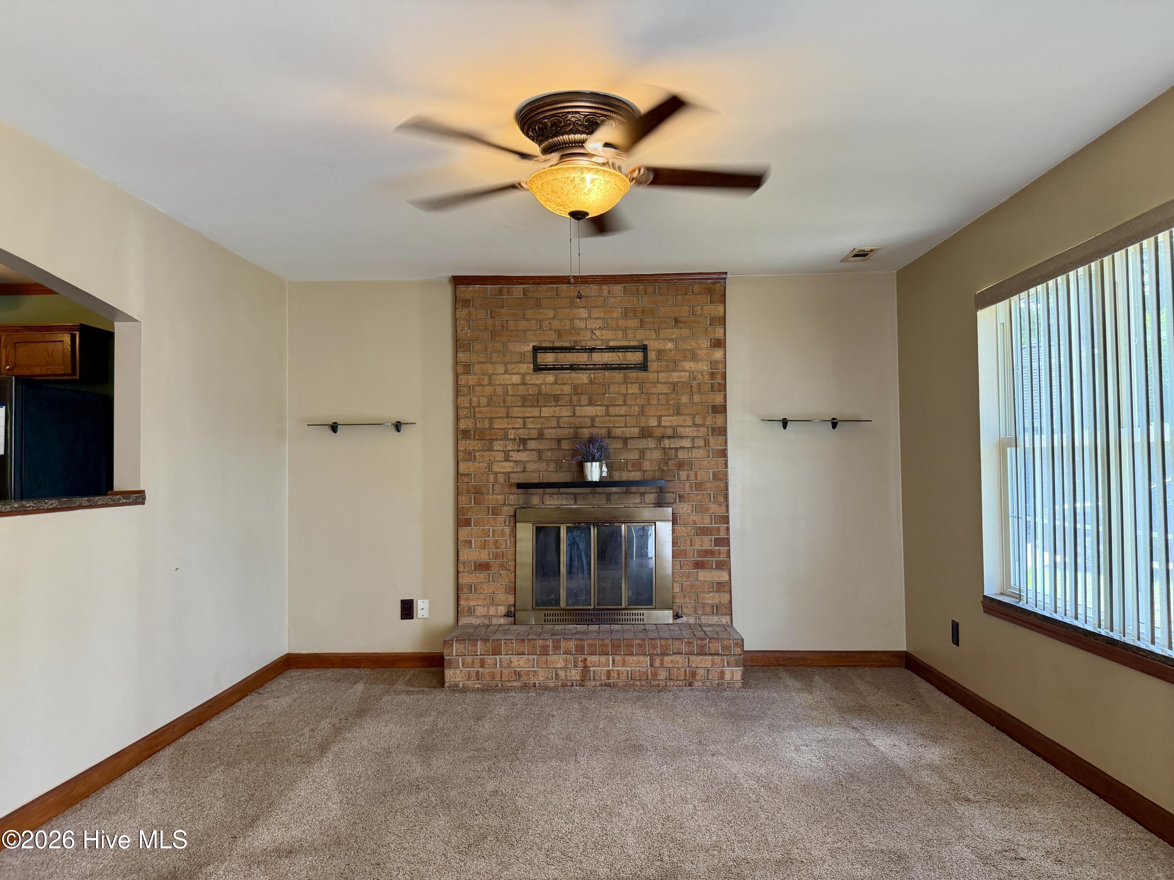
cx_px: 587
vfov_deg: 56.8
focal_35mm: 24
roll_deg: +0.4
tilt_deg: +2.1
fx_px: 814
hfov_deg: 71.6
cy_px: 440
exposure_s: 1/60
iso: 200
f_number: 1.78
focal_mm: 6.76
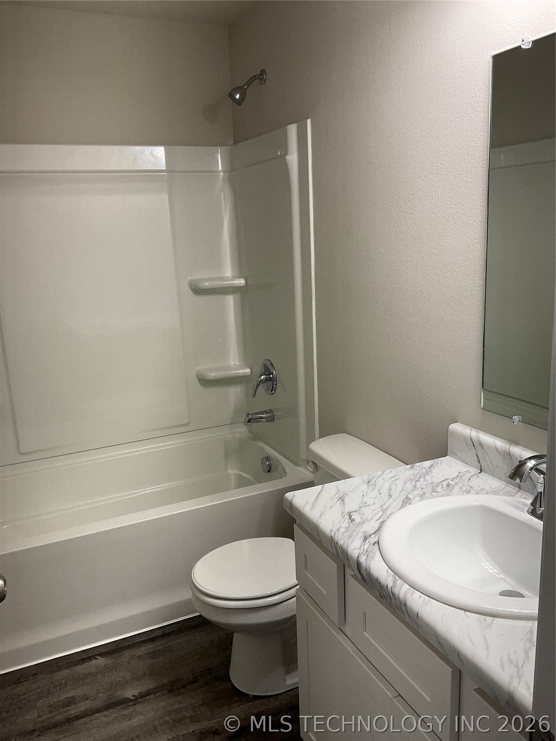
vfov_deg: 61.7
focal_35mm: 29
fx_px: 621
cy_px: 370
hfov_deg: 48.2
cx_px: 278
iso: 32
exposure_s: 1/120
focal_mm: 3
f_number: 1.8
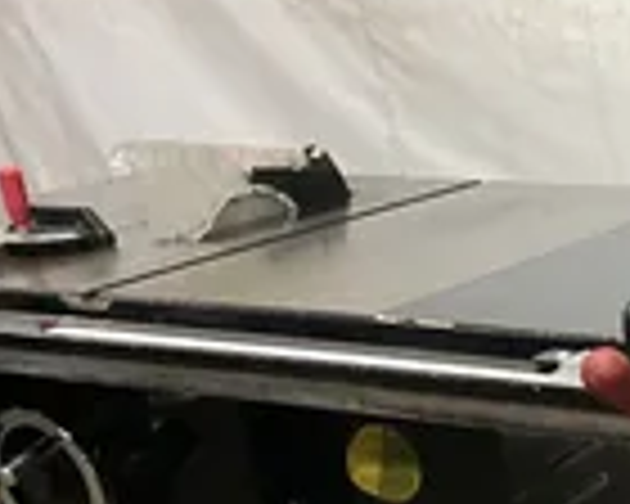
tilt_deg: -24.5
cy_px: 608
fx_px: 1510
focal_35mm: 81
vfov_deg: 18.0
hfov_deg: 20.9
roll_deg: +3.3
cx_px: 868
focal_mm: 3
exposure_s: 1/60
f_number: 1.8
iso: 250
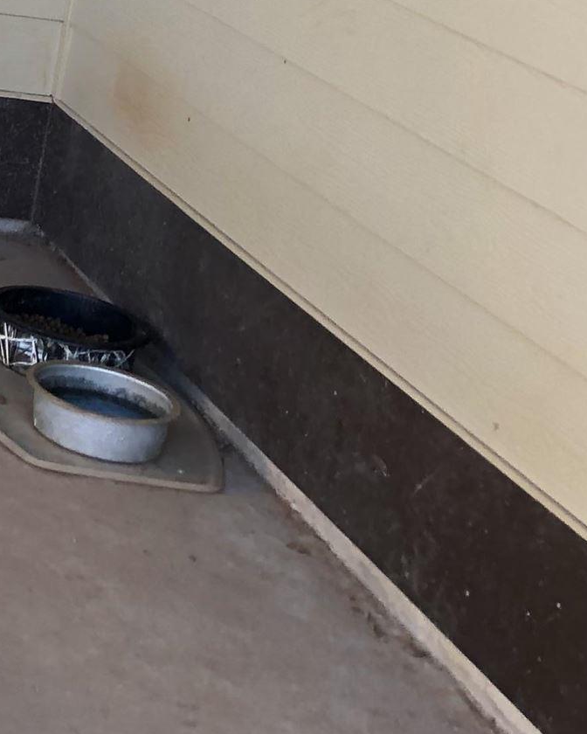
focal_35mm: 100
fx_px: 2172
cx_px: -746
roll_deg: -8.3
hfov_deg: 12.6
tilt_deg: -8.0
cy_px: -202
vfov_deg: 18.0
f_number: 1.8
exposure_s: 1/120
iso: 20
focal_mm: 3.99
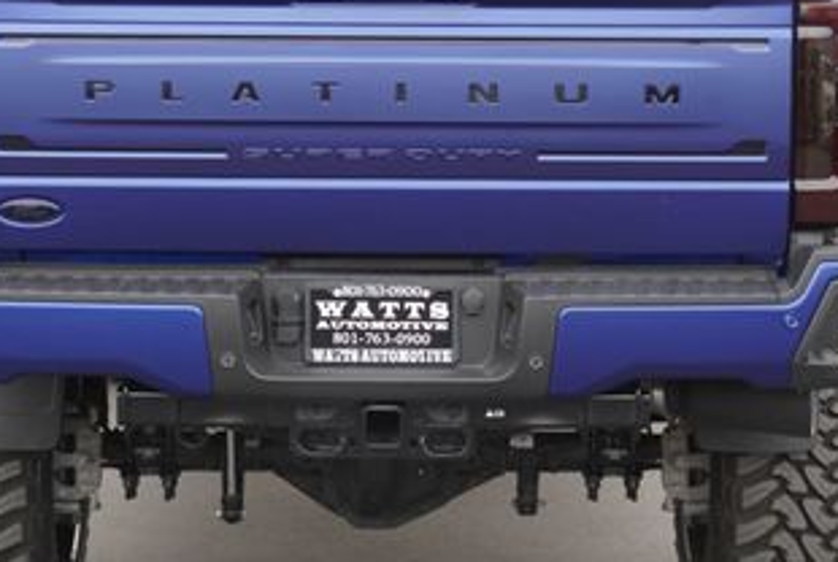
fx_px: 2380
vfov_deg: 13.5
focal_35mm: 102
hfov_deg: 20.0
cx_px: 376
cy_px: 216
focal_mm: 33
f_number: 5
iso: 250
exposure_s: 1/160
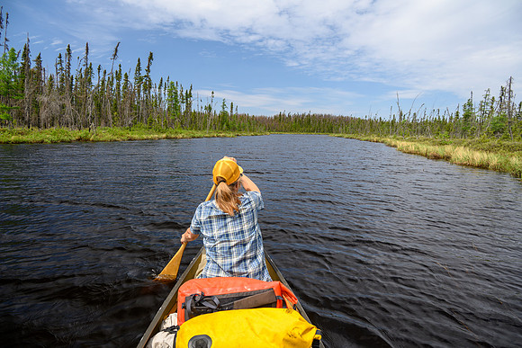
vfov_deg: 53.2
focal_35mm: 24
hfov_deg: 73.7
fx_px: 348
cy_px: 174
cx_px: 261
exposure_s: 1/125
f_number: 6.3
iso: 100
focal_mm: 24
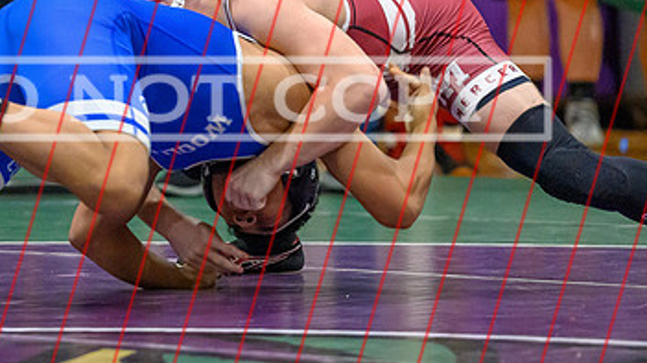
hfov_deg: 6.5
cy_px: 0
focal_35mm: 334
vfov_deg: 3.6
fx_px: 5727
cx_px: 49
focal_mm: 140
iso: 11400
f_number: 2.8
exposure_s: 1/800
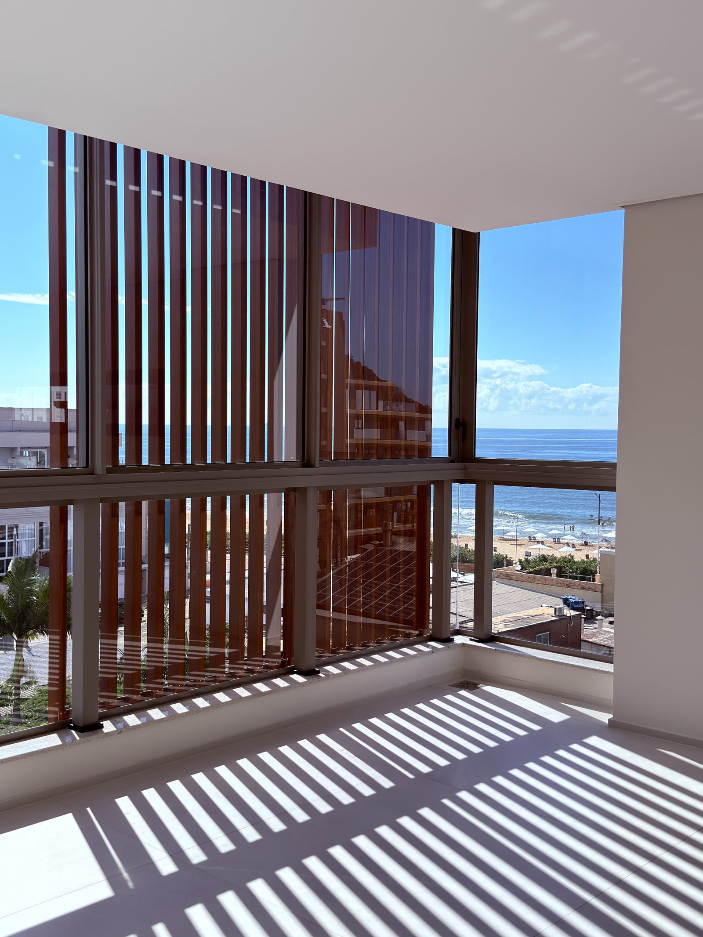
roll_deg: -0.8
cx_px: 352
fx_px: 1029
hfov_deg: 37.7
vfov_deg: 49.0
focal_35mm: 38
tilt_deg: -2.2
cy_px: 468
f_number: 1.78
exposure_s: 1/4149
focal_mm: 6.76
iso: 100
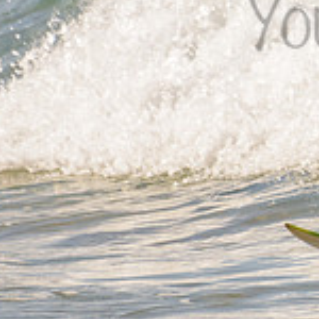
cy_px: -94
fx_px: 21061
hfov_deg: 0.9
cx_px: 606
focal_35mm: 2020
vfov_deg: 0.9
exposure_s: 1/2000
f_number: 5.6
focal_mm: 500
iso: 110
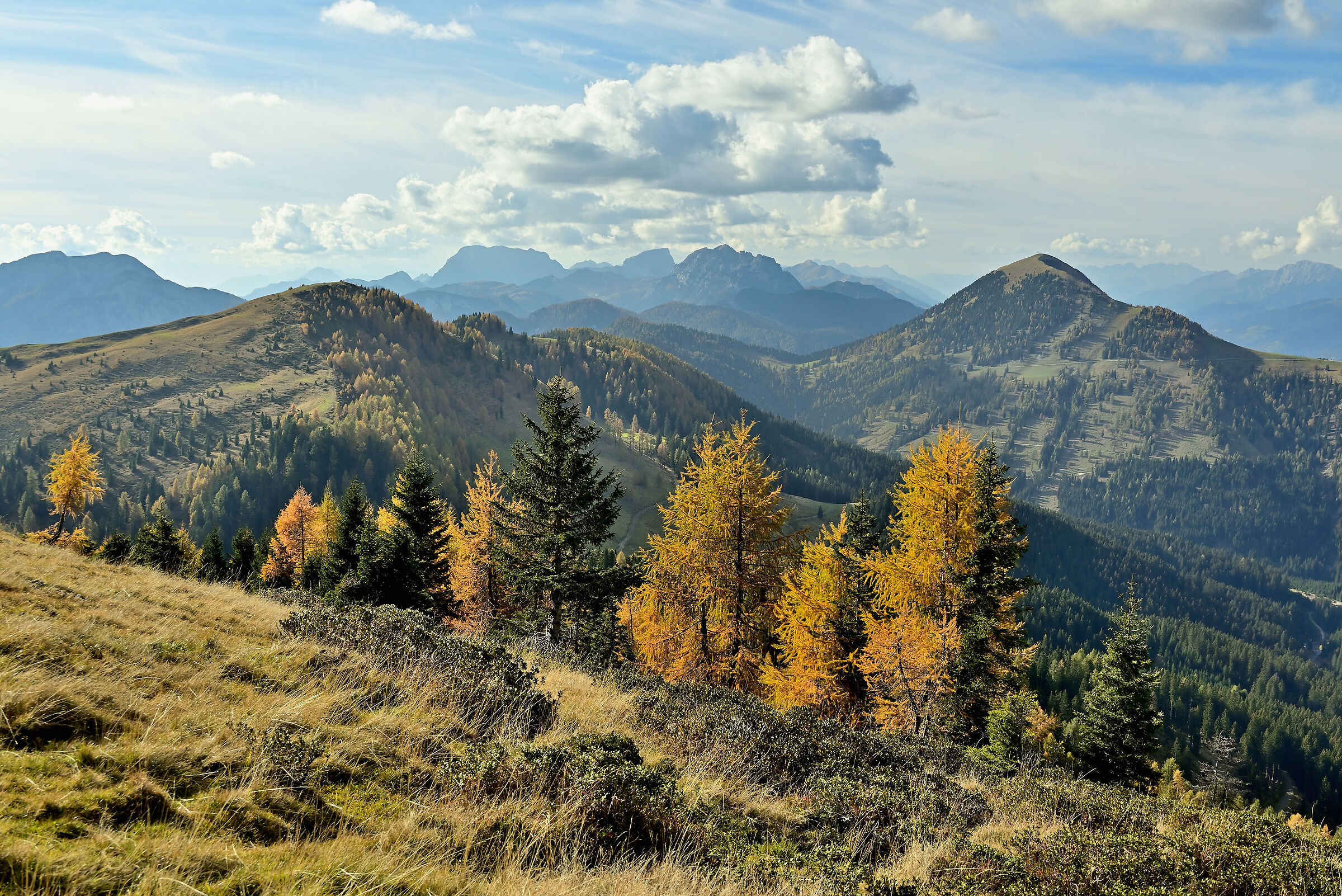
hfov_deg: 55.8
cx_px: 671
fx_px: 1268
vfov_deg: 38.9
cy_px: 448
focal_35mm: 34
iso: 100
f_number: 9
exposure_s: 1/320
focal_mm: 34
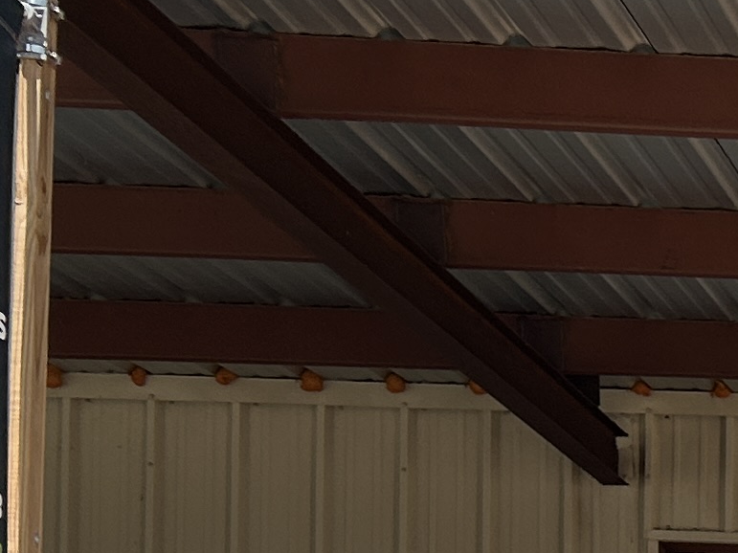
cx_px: 1746
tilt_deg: +3.9
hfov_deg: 11.9
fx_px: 2899
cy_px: 1009
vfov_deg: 10.3
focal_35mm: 136
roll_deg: +1.3
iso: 50
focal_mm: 5.7
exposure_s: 1/4444
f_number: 1.5
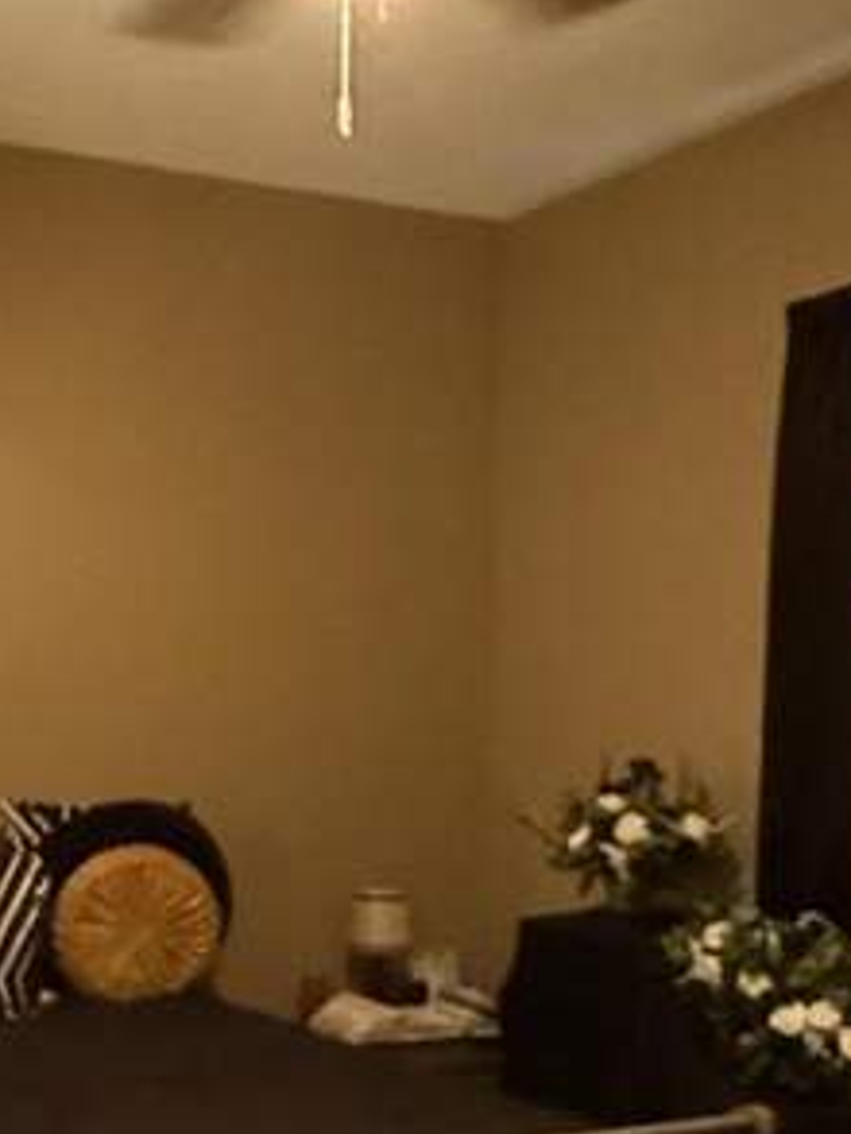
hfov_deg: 28.0
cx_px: 166
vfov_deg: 37.2
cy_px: 724
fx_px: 1670
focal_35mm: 51
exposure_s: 1/30
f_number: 2.2
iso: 2000
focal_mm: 2.22
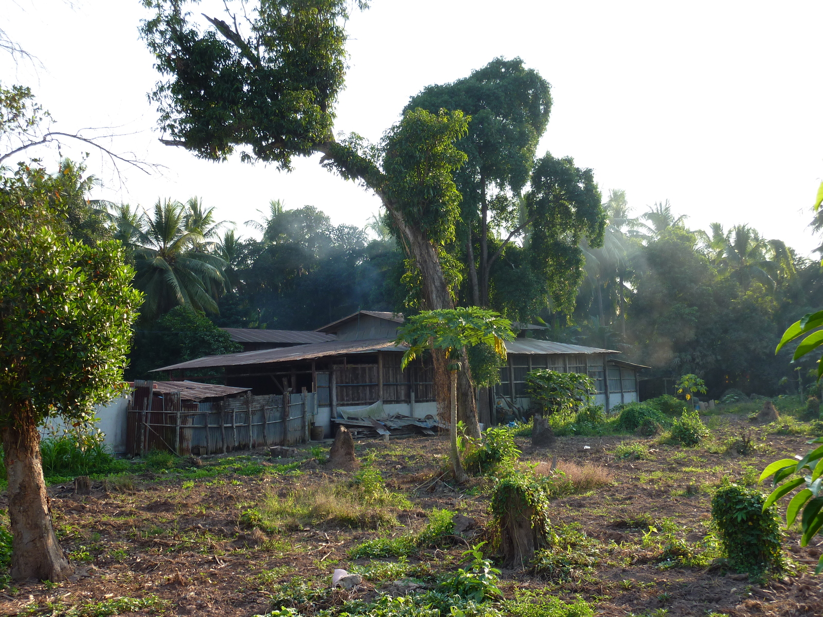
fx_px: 951
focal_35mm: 40
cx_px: 412
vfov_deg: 36.0
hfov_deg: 46.8
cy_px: 308
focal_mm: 6.5
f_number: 4
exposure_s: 1/160
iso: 80
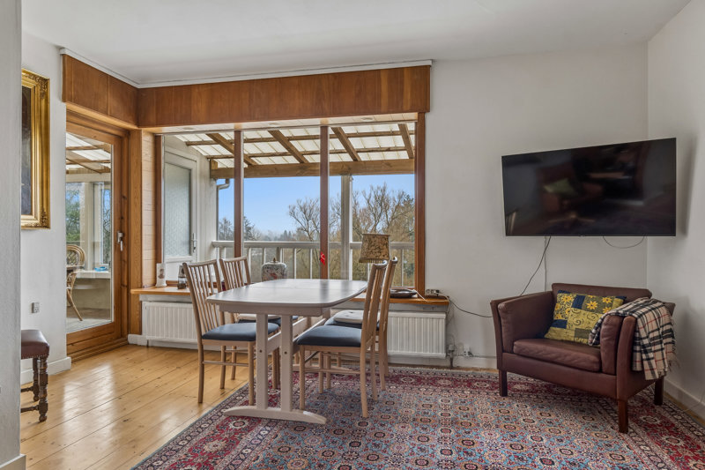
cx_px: 352
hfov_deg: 73.8
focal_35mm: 24
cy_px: 235
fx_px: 470
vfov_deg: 53.1
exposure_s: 1/15
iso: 200
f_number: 8
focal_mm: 16
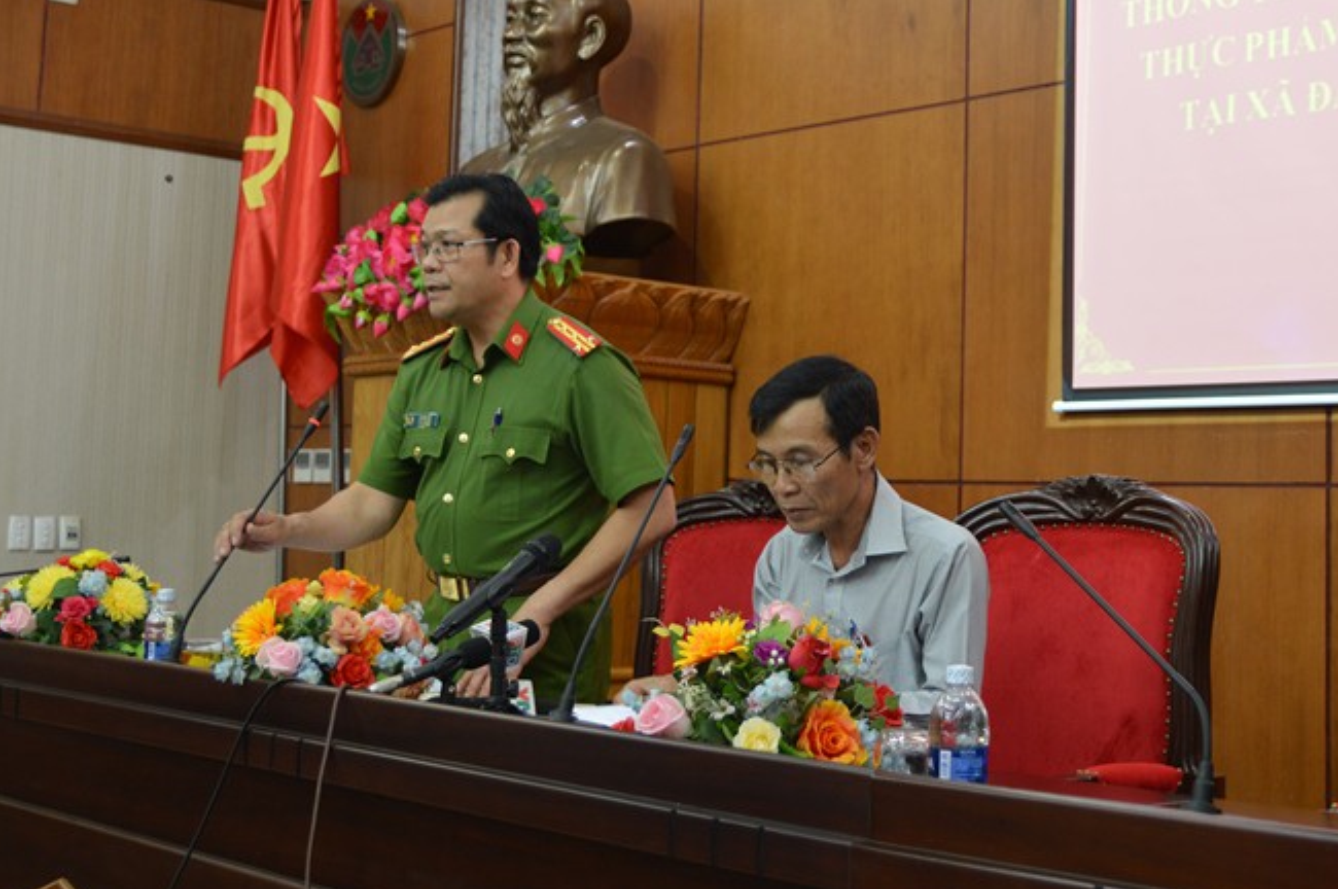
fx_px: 1931
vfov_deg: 25.8
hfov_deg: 38.0
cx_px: 848
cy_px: 301
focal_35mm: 52
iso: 280
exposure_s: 1/20
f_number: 2.8
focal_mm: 22
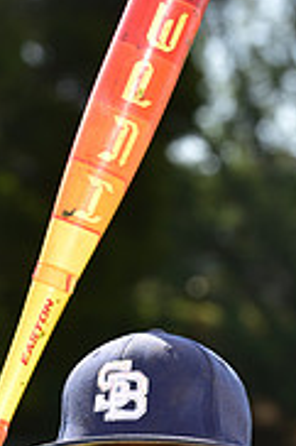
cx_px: 121
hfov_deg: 3.8
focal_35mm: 357
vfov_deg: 5.8
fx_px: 4411
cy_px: 495
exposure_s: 1/250
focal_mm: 112
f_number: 5.6
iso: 100
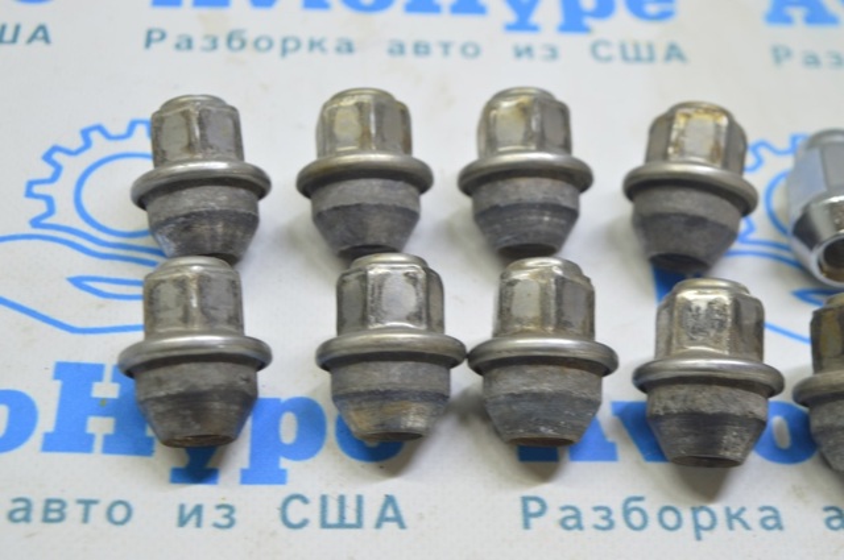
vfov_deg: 21.5
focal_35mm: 63
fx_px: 1475
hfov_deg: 31.9
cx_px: 422
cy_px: 280
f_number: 5.6
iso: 400
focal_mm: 42
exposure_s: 1/20
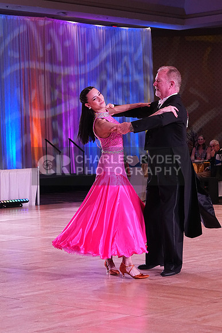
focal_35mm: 96
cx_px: 111
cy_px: 166
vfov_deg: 21.2
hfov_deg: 14.3
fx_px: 887
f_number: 6.3
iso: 3200
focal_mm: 64
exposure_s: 1/250
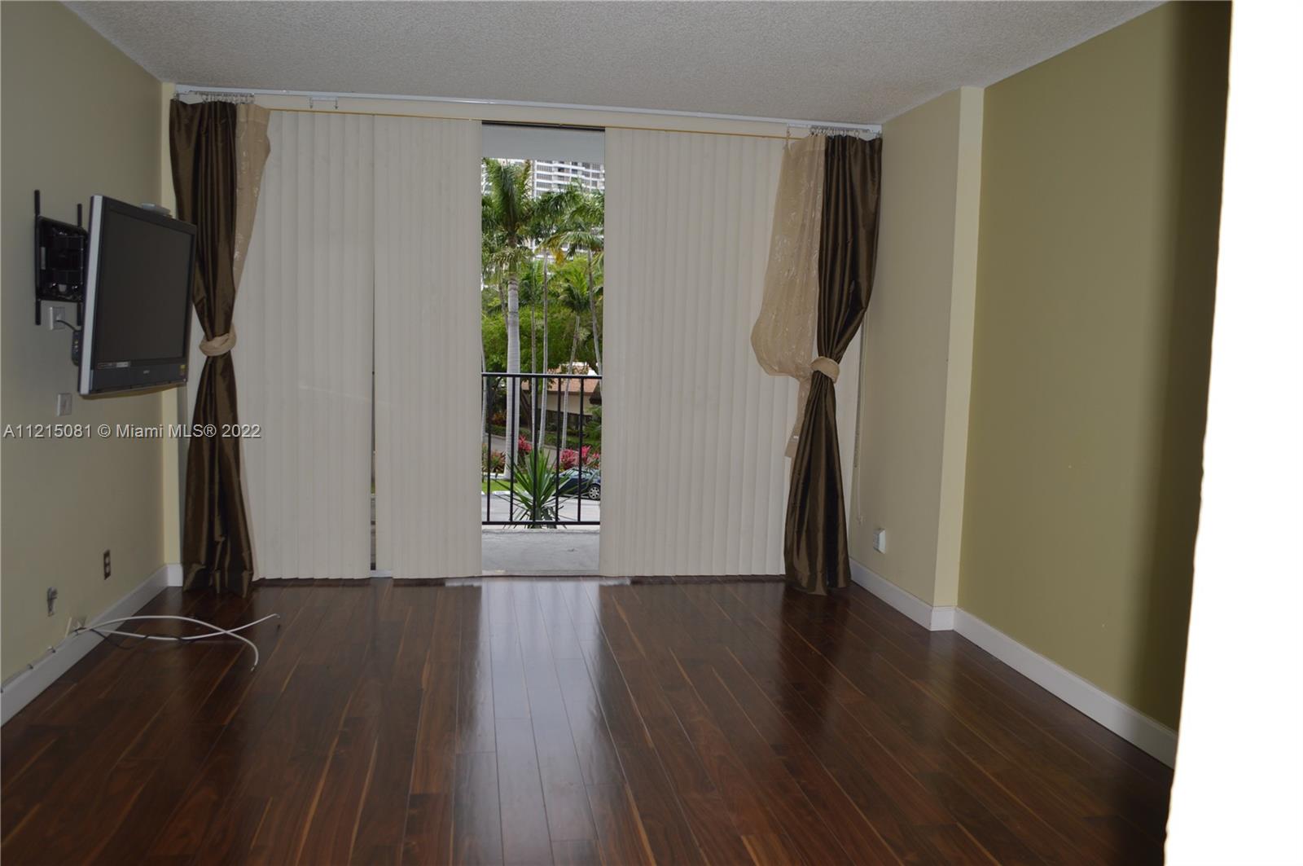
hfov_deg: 67.4
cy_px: 433
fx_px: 976
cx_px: 652
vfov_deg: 47.8
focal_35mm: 27
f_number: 3.5
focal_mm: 18
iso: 100
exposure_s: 1/60
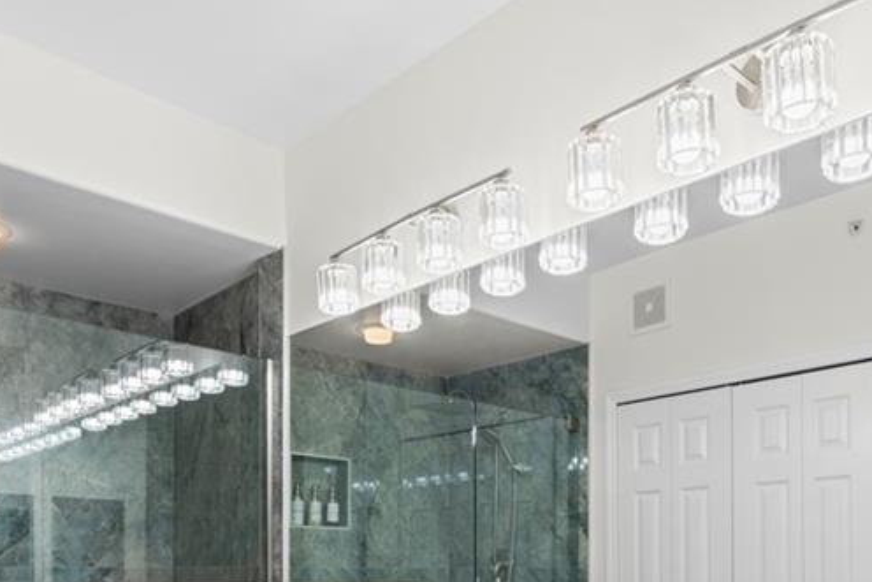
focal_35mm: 33
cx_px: 468
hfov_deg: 57.2
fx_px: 800
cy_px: 567
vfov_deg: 36.4
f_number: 9
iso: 200
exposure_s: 1/2.5
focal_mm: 16
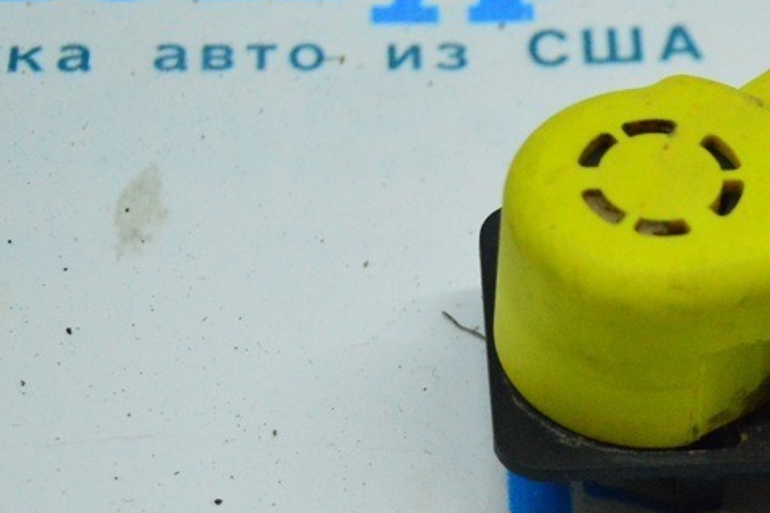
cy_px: 411
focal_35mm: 133
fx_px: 2844
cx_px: 732
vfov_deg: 10.3
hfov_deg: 15.2
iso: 6400
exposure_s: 1/800
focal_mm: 42
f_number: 5
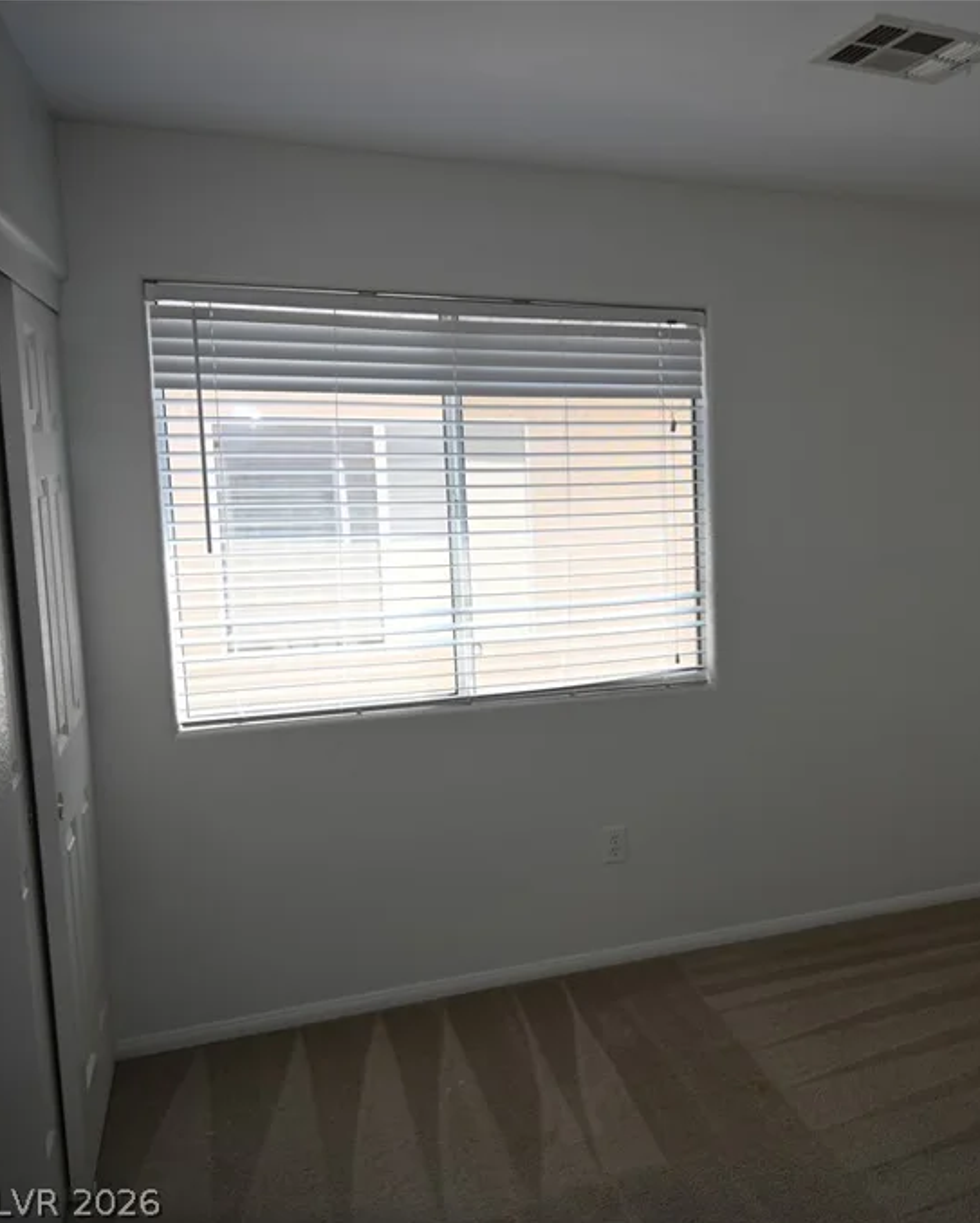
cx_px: 906
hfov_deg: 39.8
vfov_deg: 52.8
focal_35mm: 34
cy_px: 614
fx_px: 1232
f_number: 4.5
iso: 64
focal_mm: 24
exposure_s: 1/80
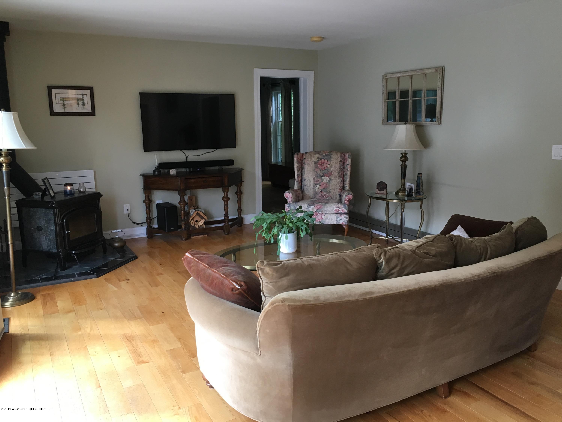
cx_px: 281
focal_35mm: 29
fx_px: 471
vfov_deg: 48.2
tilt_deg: -10.9
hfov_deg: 61.7
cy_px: 211
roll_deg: +1.1
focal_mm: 4.15
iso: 80
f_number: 2.2
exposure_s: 1/30
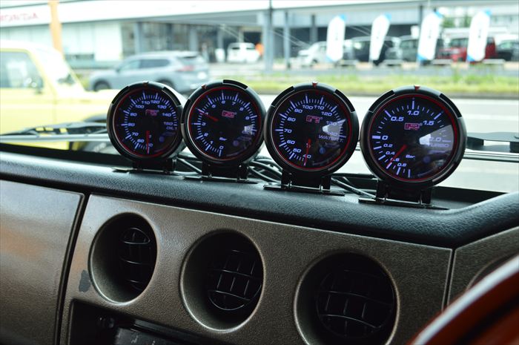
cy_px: 172
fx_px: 562
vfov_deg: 34.1
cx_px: 260
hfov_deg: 49.6
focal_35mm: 39
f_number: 5.6
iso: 280
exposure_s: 1/125
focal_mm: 26
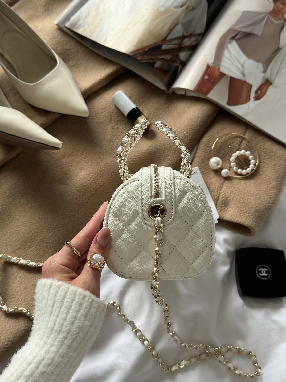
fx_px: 386
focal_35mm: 35
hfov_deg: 40.7
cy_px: 191
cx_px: 143
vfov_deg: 52.6
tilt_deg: -66.2
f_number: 1.78
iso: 80
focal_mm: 6.76
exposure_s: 1/122
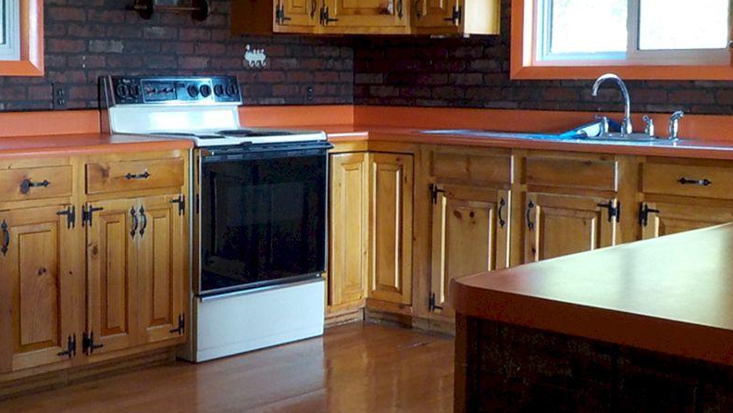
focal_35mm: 55
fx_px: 1069
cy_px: 162
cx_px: 236
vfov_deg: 21.8
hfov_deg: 37.4
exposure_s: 1/30
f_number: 3.3
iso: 250
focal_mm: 4.1
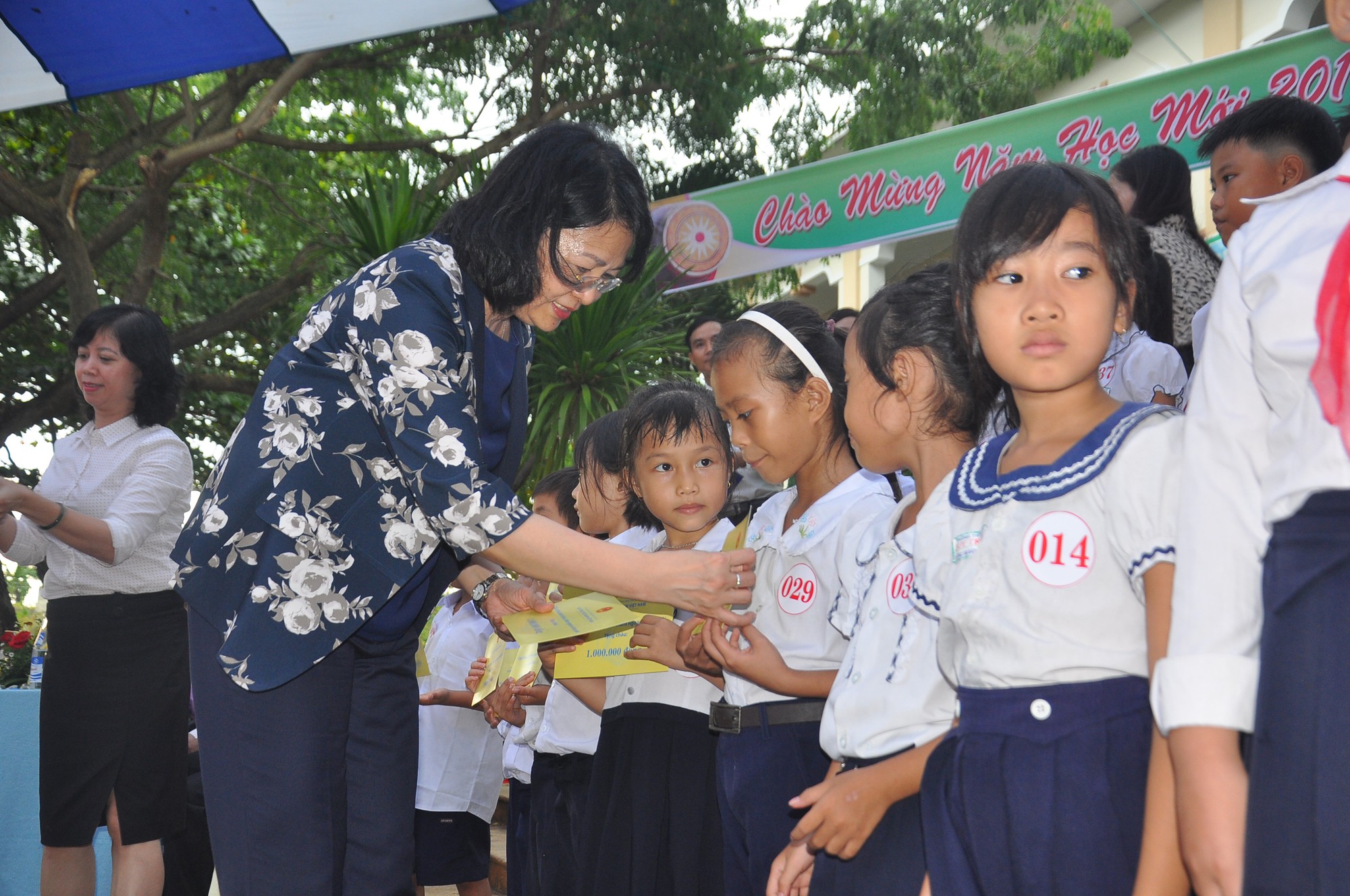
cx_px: 675
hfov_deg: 49.6
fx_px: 1461
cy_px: 448
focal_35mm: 39
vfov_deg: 34.1
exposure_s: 1/60
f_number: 4
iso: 500
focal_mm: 26
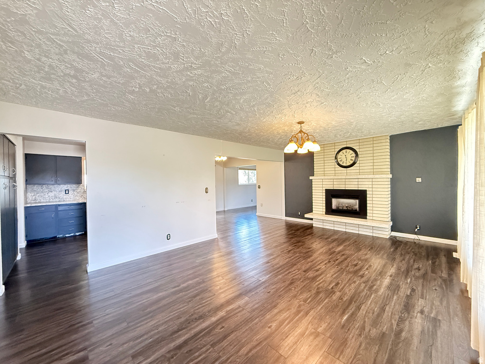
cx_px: 242
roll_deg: +0.8
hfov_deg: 102.1
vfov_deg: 85.7
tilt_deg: -0.4
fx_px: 196
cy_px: 182
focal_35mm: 14
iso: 800
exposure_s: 1/60
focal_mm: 2.22
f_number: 2.2
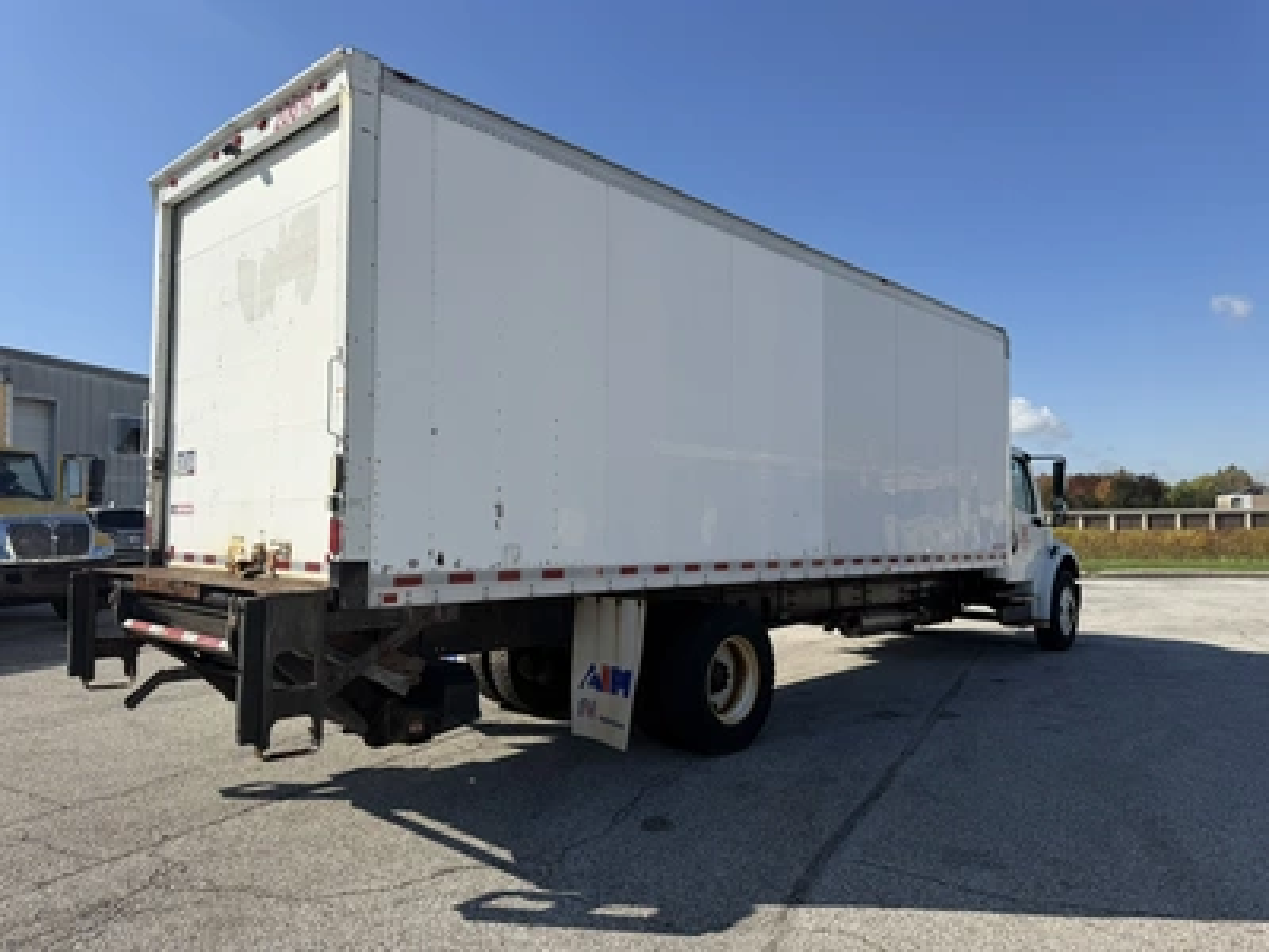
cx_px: 634
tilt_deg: +5.3
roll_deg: +1.4
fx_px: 880
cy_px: 476
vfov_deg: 56.8
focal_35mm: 24
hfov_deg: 71.6
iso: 80
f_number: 1.78
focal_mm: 6.76
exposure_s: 1/5319
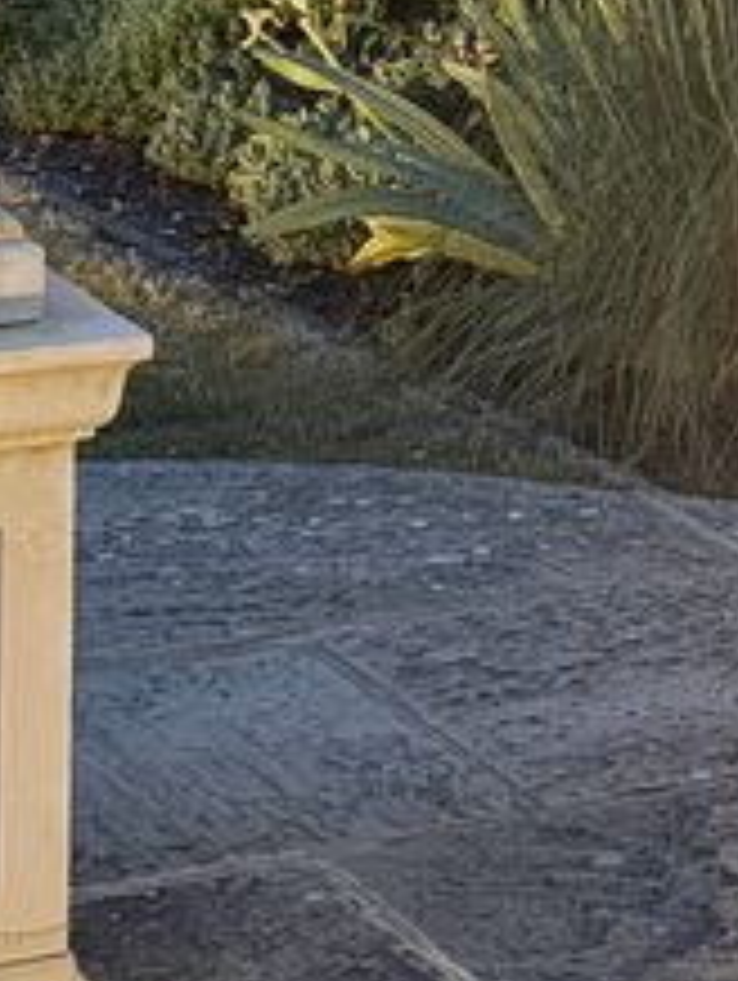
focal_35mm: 132
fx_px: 3745
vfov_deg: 14.4
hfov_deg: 11.3
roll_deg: -1.6
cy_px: -261
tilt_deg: -4.8
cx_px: 396
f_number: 1.78
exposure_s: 1/9
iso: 500
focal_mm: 6.76
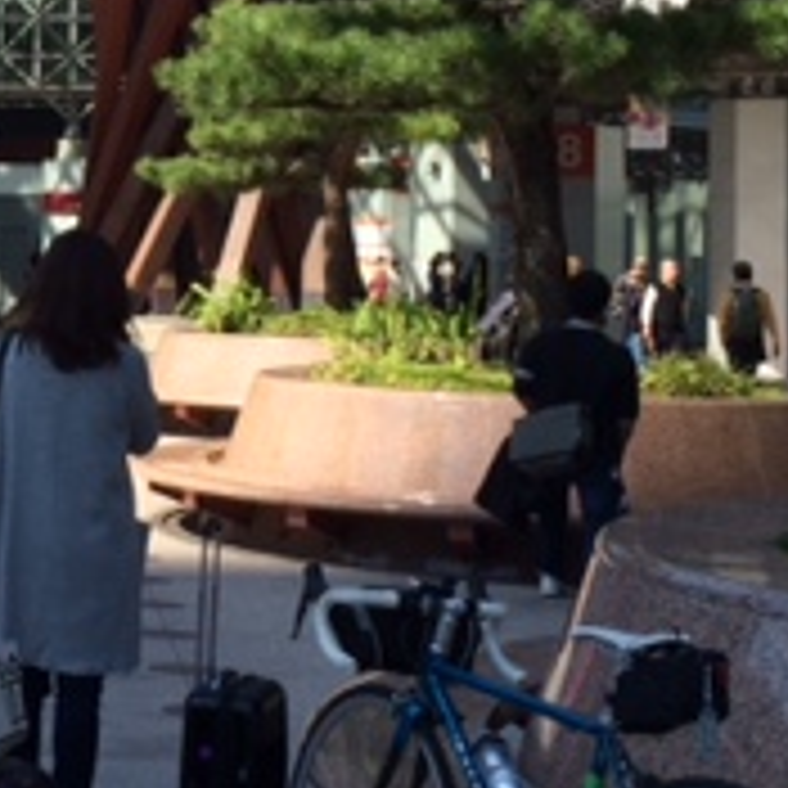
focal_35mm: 94
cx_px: -135
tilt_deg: +0.1
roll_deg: -0.4
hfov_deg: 17.7
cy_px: 185
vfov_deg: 18.4
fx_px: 2421
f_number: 2.2
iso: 32
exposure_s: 1/1172
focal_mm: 4.15
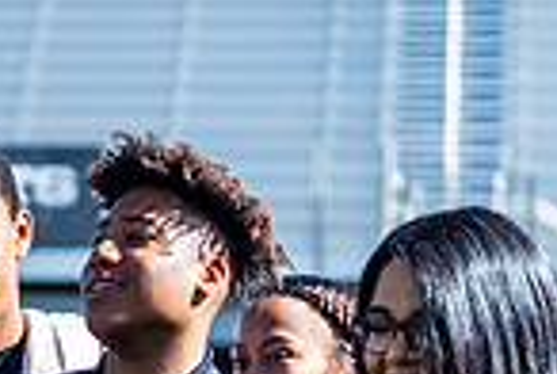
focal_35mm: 491
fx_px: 7612
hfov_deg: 4.2
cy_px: 790
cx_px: -437
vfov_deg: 2.8
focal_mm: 70
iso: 400
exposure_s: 1/2500
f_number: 2.8
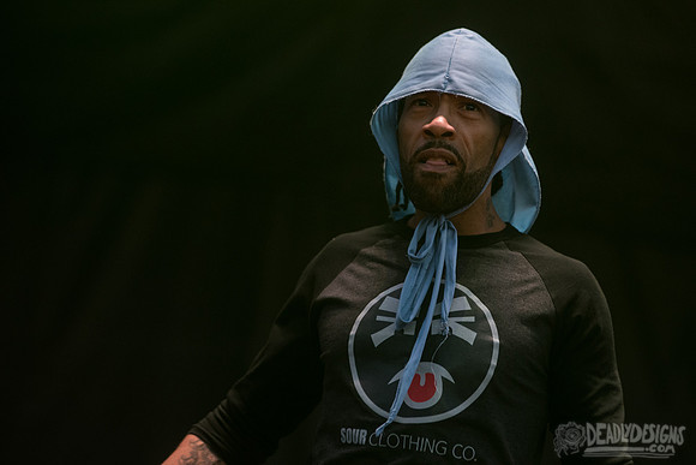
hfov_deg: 12.0
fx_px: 3317
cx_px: 412
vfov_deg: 8.0
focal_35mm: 172
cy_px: 190
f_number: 4
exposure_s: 1/250
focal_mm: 145
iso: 1600
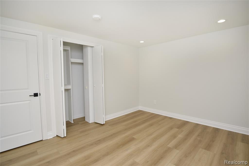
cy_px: 83
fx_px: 118
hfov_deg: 93.3
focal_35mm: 17
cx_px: 124
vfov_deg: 70.5
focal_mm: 17
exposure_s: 1/60
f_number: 8
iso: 125
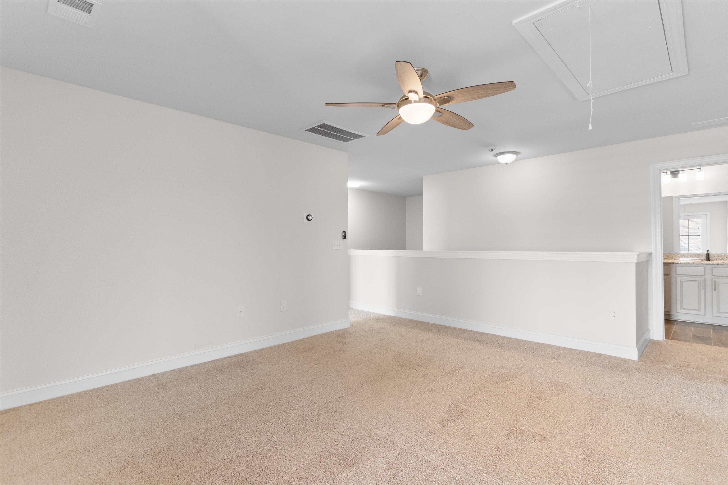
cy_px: 242
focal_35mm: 16
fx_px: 324
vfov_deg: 73.7
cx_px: 364
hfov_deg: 96.7
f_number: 4.8
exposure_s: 1/3
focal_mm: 11
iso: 100
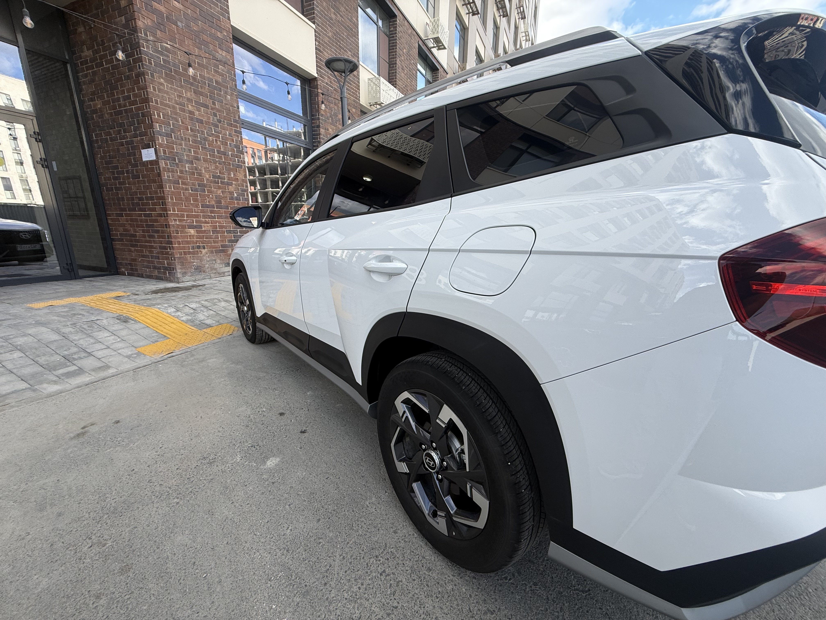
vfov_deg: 85.7
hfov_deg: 102.1
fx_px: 334
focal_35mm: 14
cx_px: 413
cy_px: 310
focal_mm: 2.22
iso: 50
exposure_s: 1/398
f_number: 2.2
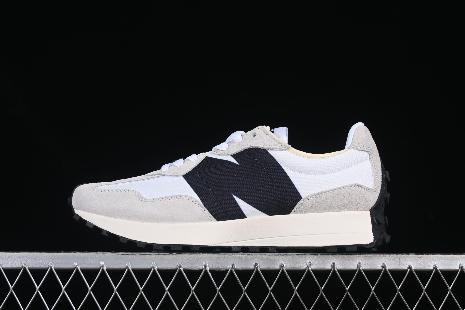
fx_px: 969
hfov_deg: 27.0
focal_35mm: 75
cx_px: 232
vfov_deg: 18.2
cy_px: 155
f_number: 8
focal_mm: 50
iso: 160
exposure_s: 1/80
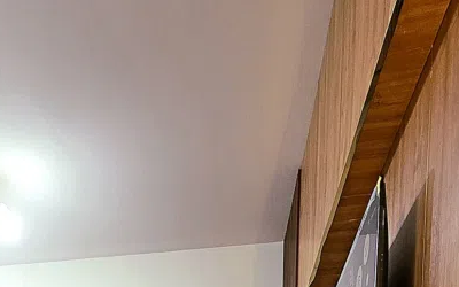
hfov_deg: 41.7
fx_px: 588
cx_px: 131
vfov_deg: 16.0
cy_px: 655
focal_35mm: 47
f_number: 1.9
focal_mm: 2.2
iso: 200
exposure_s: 1/50.3
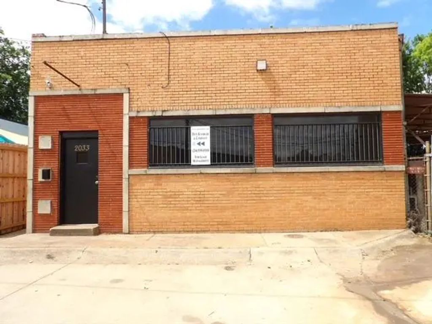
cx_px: 216
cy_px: 162
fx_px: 300
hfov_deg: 71.6
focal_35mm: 24
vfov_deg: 56.8
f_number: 3.2
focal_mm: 4.3
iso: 100
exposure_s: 1/867
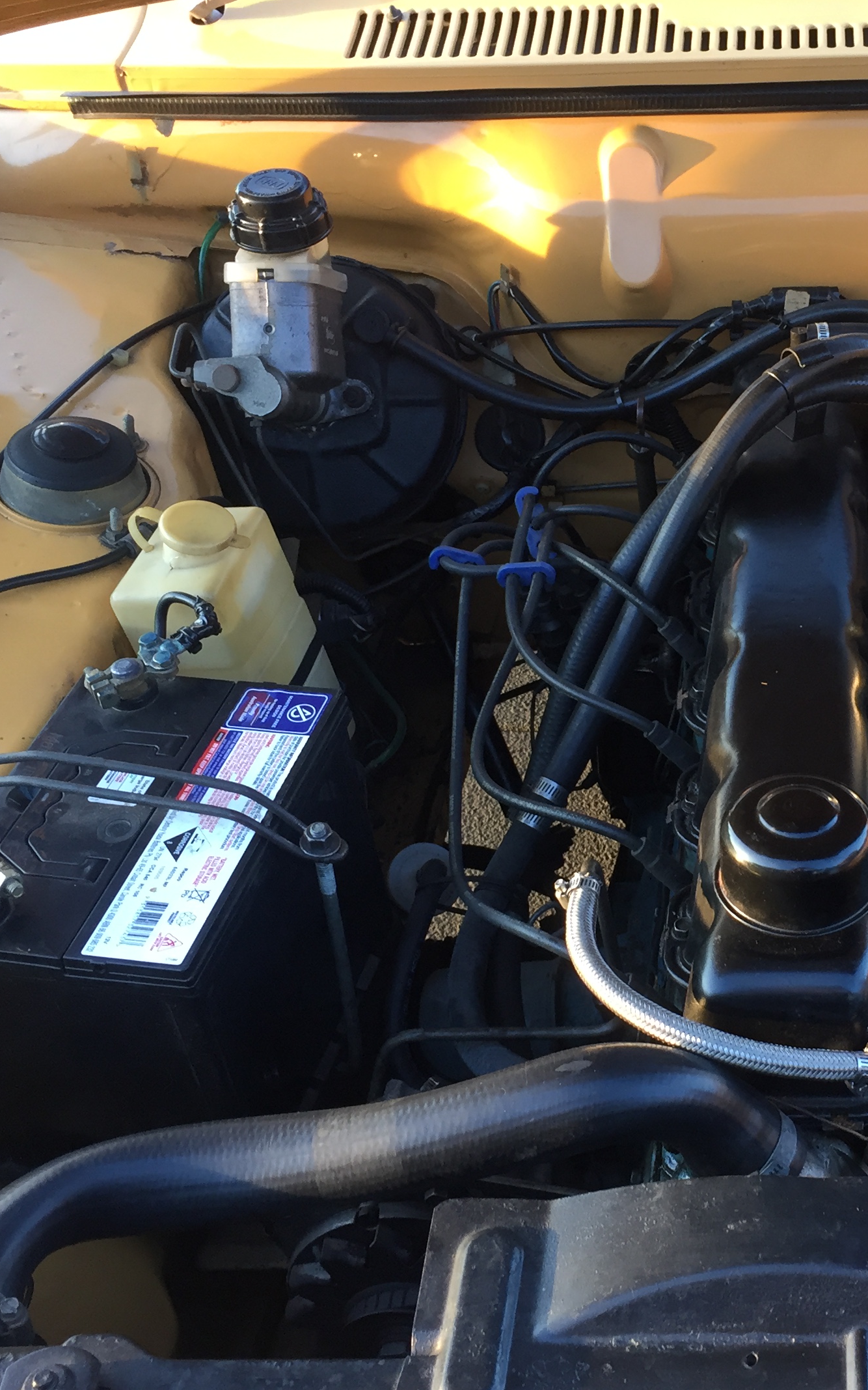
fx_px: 1779
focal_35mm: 47
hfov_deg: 26.5
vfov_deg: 42.6
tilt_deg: -43.0
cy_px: 708
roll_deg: -0.6
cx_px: 772
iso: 32
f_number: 2.2
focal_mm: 4.15
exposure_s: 1/33
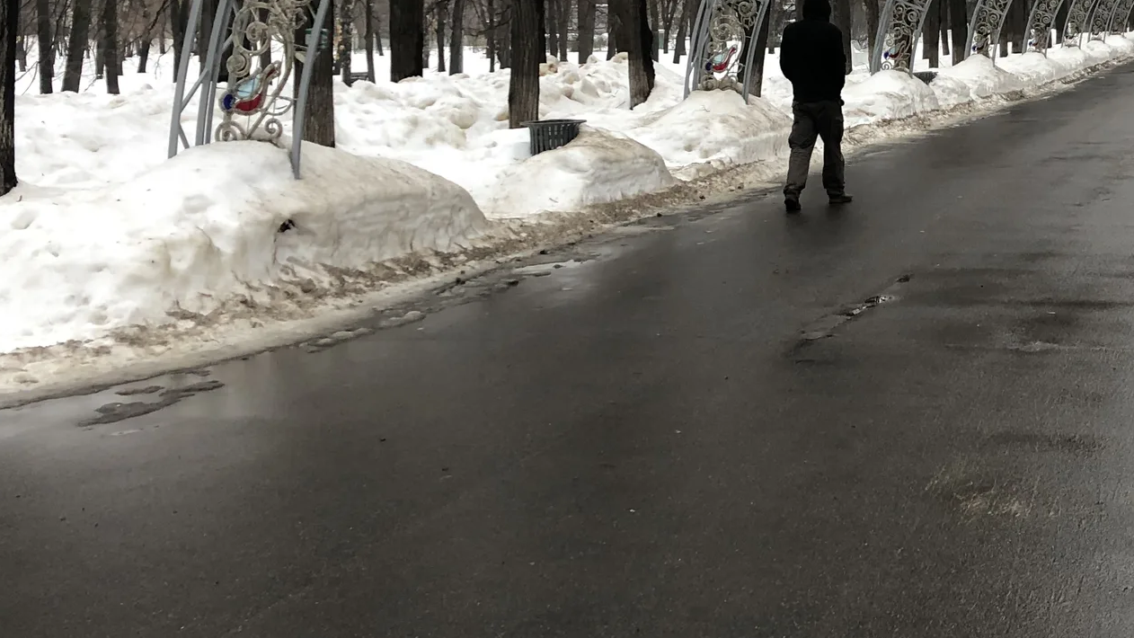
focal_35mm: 58
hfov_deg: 34.5
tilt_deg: -2.9
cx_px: 965
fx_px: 1744
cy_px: 116
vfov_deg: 20.5
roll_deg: +0.5
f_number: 1.8
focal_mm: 4
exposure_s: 1/33
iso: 25
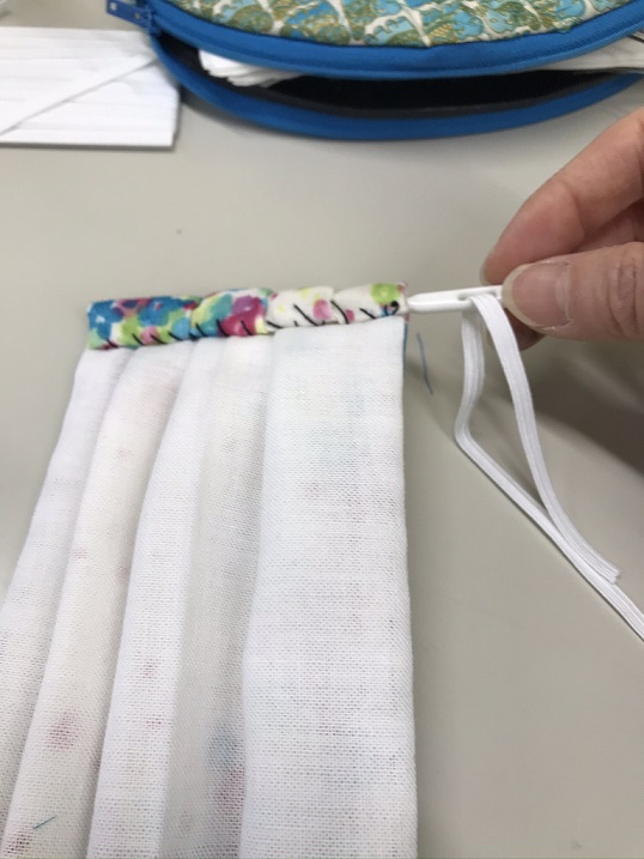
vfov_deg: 63.4
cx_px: 322
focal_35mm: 28
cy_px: 430
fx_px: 694
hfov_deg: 49.8
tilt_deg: -60.0
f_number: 1.8
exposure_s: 1/100
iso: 25
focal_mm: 3.99
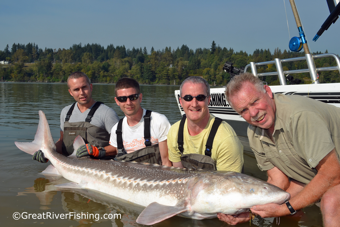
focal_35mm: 36
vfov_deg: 36.9
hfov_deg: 53.1
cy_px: 114
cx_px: 170
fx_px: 340
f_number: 11
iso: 100
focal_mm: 24
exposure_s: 1/200
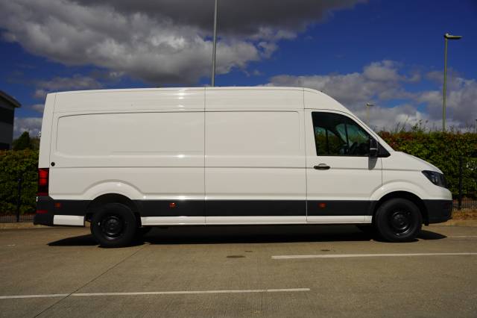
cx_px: 238
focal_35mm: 40
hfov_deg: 48.5
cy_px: 159
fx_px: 530
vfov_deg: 33.4
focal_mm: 40
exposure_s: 1/1250
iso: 100
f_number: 5
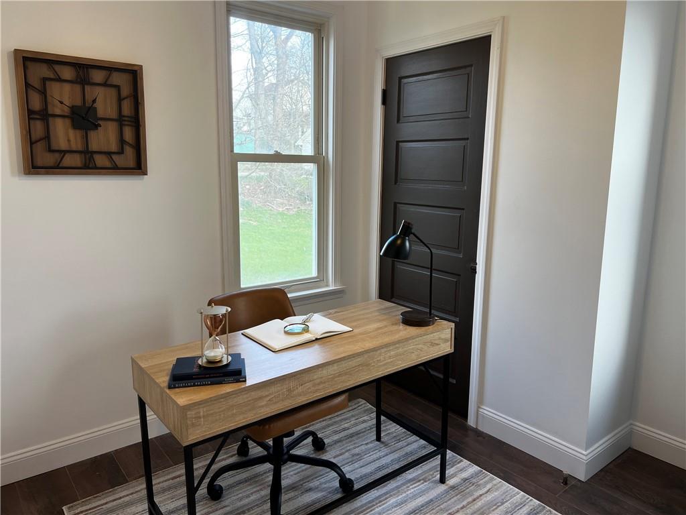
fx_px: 515
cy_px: 258
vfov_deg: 53.1
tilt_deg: -10.6
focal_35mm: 26
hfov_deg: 67.3
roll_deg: -0.7
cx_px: 343
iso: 40
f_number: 1.5
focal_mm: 5.7
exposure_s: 1/120
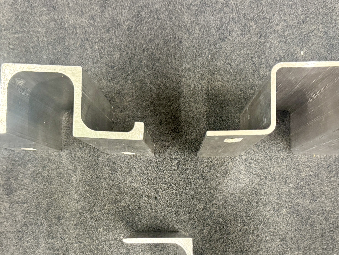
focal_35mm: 46
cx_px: 167
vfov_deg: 31.0
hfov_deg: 41.2
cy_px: 189
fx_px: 450
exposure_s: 1/60
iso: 800
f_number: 1.78
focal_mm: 6.76
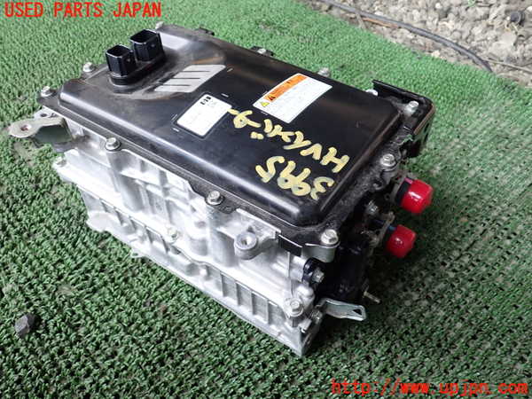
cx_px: 266
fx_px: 461
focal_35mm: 30
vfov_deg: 46.8
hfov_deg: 60.0
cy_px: 200
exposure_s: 1/60
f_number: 2.3
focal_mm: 5.4
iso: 200
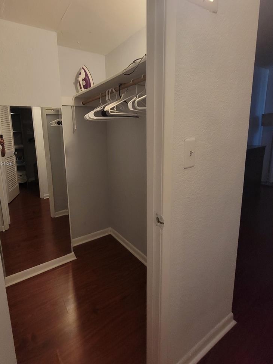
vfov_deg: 94.2
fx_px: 168
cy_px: 164
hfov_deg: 77.4
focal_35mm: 16
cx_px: 112
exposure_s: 1/40
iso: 400
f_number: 2.2
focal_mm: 2.2
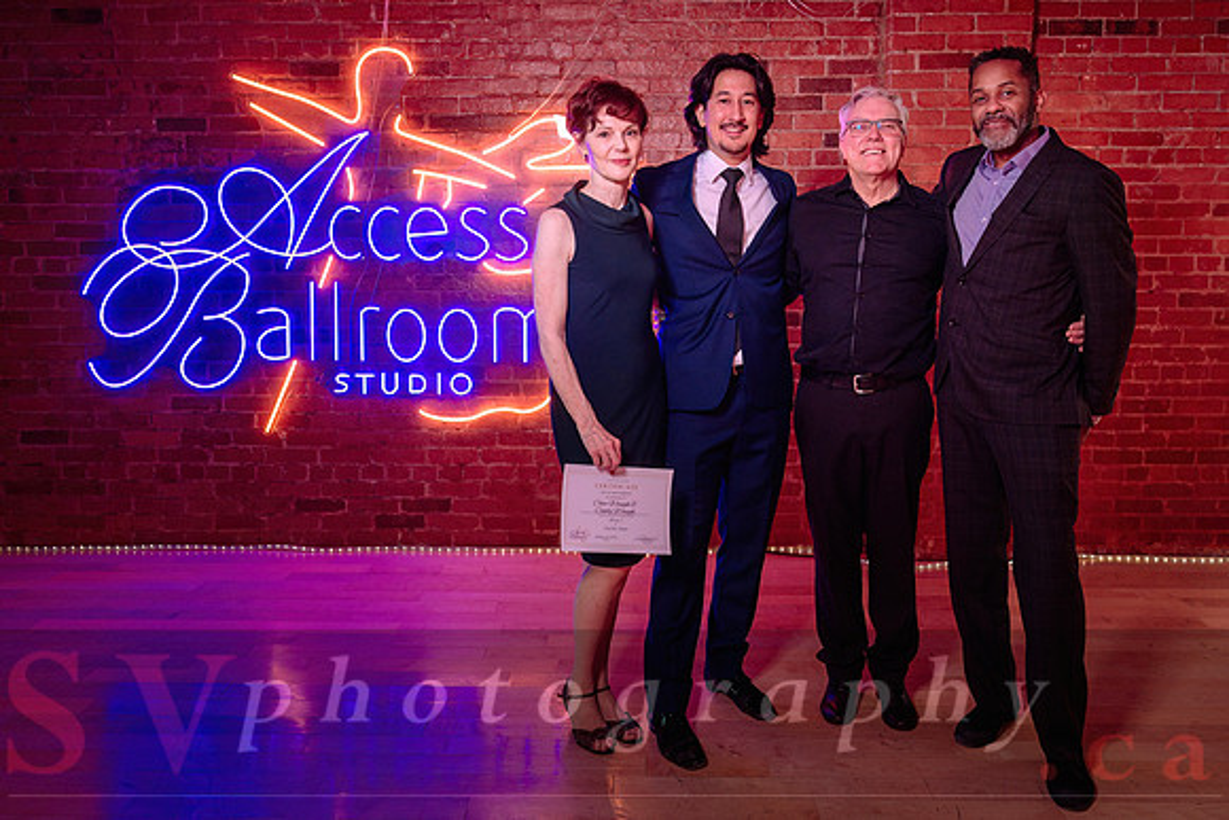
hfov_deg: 58.9
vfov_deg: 41.1
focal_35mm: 32
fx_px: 1088
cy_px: 330
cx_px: 635
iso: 1000
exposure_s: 1/125
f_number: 3.5
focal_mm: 26
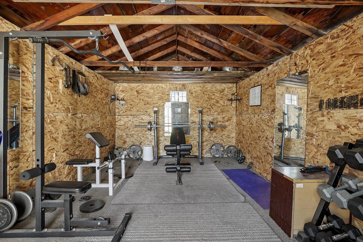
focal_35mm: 17
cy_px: 121
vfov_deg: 70.4
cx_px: 182
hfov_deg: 93.3
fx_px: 171
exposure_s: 1/4
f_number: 8
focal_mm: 17
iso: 400
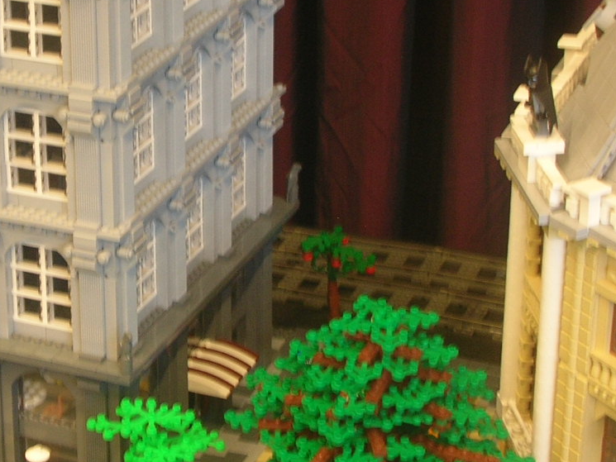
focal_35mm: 116
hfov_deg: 16.8
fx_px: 2065
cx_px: 123
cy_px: 160
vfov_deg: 12.8
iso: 56
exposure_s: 1/5.6
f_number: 3.4
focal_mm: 9.1
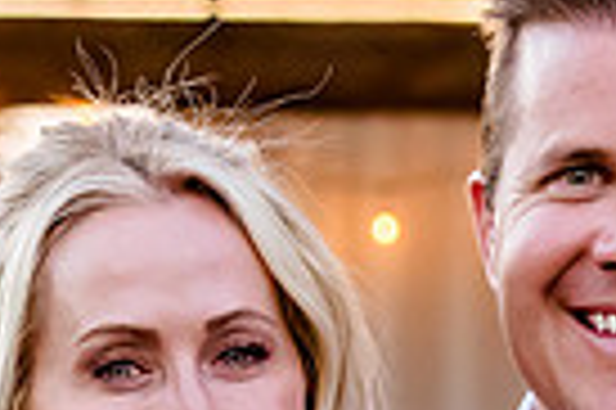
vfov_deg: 3.4
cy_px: 227
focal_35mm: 401
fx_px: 6853
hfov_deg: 5.1
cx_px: 278
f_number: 5
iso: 1600
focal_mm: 70
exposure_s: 1/640
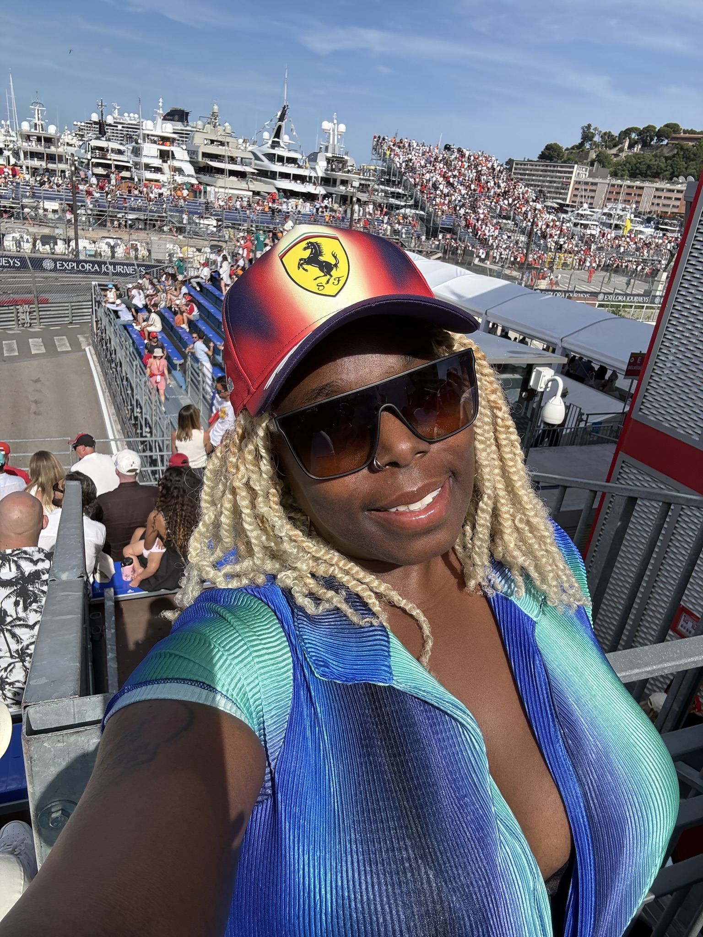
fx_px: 623
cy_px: 468
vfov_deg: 73.9
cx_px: 352
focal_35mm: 23
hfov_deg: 58.9
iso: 40
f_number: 1.9
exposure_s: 1/964
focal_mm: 2.69
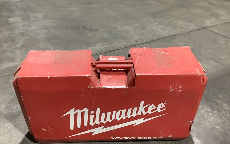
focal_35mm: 33
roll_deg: -1.9
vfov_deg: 38.2
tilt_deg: -35.3
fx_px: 207
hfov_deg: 58.1
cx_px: 115
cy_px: 83
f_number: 2.4
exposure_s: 1/60
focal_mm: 3.3
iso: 320
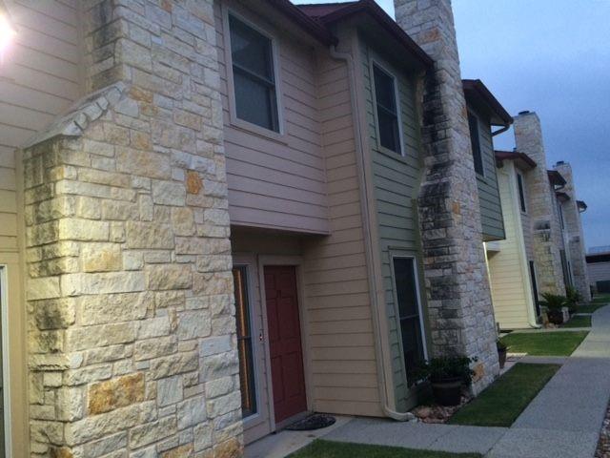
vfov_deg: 48.2
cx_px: 305
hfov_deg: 61.7
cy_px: 229
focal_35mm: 29
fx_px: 511
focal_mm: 4.15
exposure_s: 1/30
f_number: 2.2
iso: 160
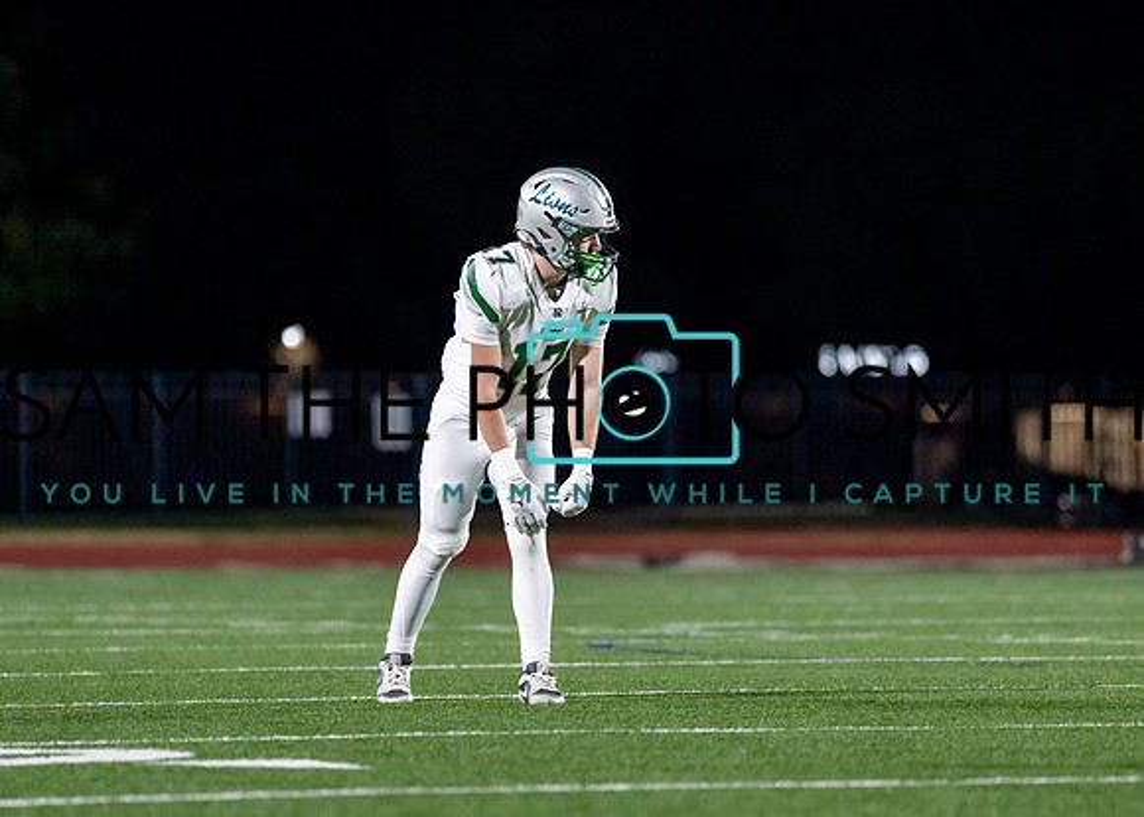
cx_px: 585
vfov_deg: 4.2
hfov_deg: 5.9
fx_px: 11011
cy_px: 450
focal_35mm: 339
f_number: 2.8
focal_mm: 200
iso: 3200
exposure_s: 1/1250
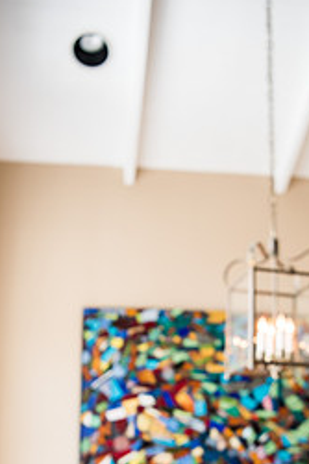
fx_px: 670
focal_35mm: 52
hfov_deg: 25.9
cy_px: 379
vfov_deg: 36.7
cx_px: 168
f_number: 2.8
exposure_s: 1/100
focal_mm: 29
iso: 250
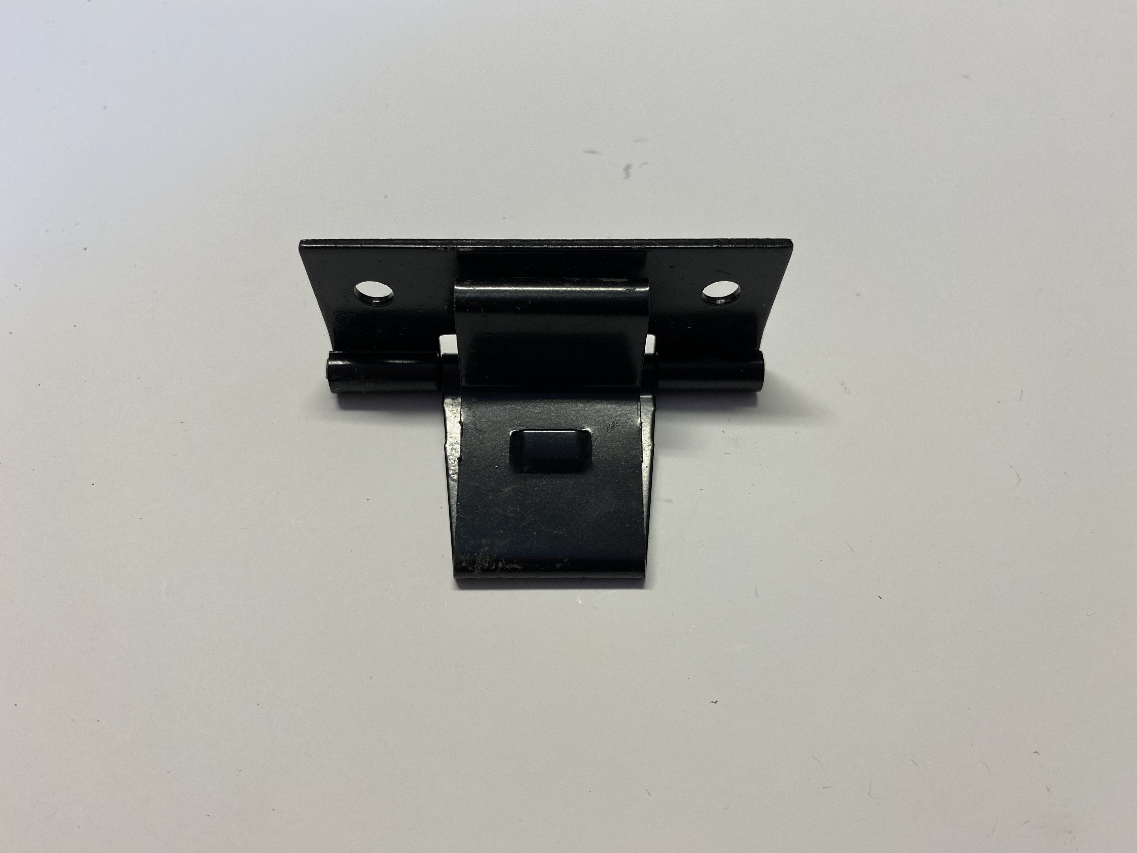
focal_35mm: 26
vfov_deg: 53.1
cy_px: 426
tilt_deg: -60.1
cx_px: 568
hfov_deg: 67.3
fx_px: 854
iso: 100
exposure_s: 1/100
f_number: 1.8
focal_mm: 4.25
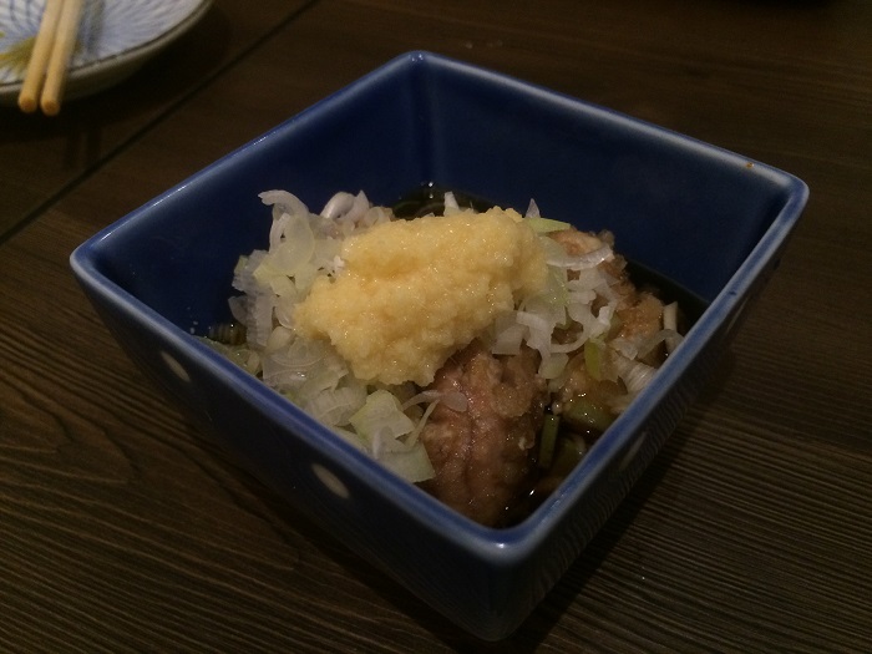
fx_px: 731
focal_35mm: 29
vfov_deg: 48.2
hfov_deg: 61.7
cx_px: 436
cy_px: 327
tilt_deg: -44.8
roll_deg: +3.5
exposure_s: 1/33
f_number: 2.2
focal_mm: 4.15
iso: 250
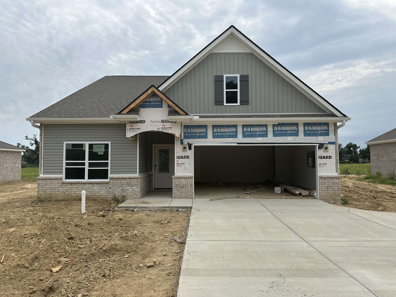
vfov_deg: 56.8
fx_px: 275
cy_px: 148
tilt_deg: +2.9
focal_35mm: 24
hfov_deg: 71.6
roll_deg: +0.1
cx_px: 198
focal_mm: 6.86
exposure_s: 1/7042
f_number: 1.78
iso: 80
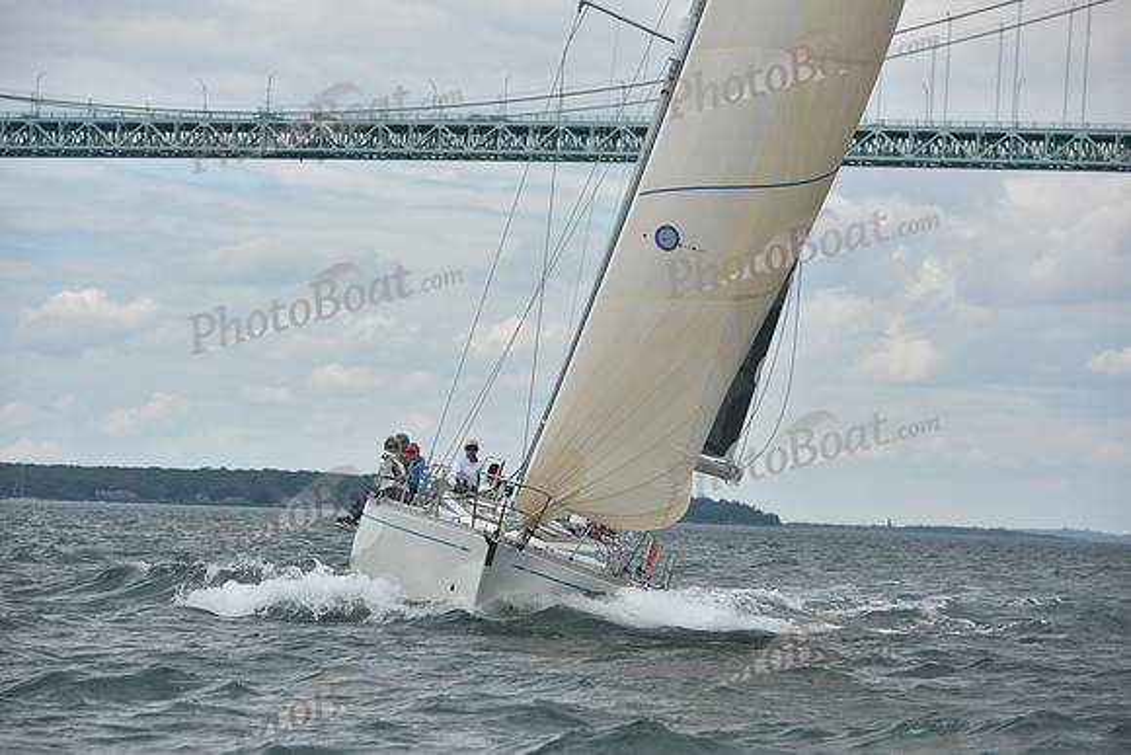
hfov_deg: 11.4
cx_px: 566
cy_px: 378
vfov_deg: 7.6
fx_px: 5656
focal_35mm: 180
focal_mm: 180
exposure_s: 1/1000
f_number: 8
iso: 250
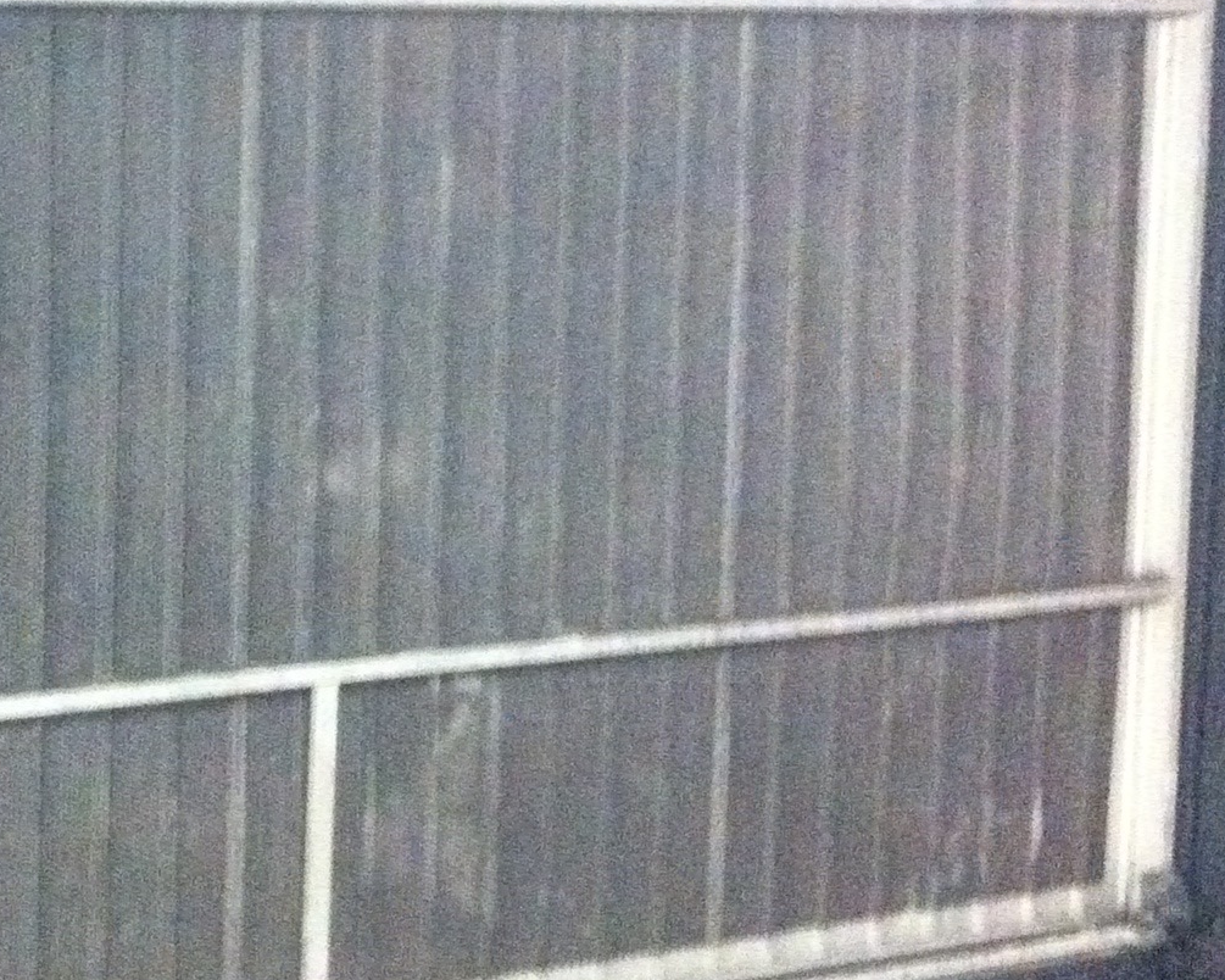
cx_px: 72
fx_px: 3190
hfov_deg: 21.2
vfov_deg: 17.4
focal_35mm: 88
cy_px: 250
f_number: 2.8
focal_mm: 3.85
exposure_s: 1/17
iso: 1000
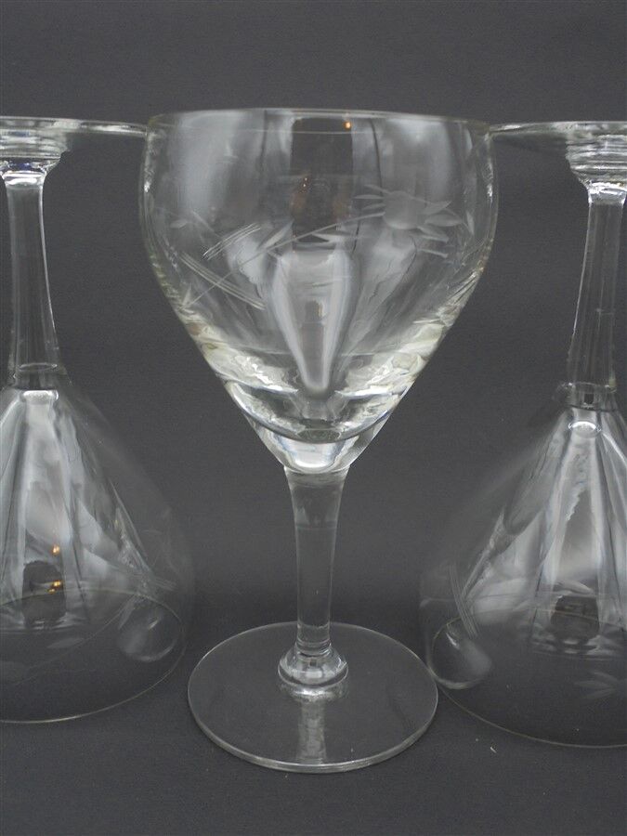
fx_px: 821
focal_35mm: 34
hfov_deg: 41.8
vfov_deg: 54.0
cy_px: 418
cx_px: 314
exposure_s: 1/30
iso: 200
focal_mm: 6.1
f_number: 4
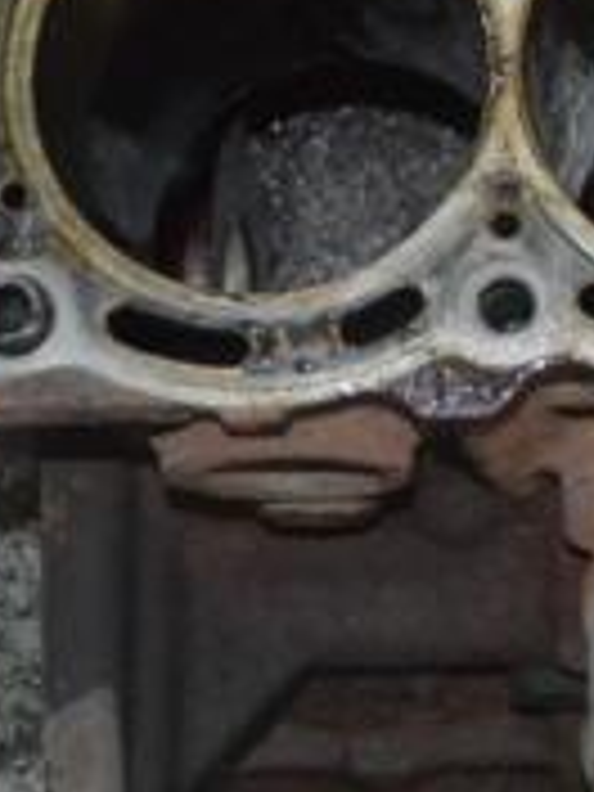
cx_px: 994
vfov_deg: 11.2
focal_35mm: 177
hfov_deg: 8.1
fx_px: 4050
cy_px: 400
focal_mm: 36
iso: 3200
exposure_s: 1/60
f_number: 5
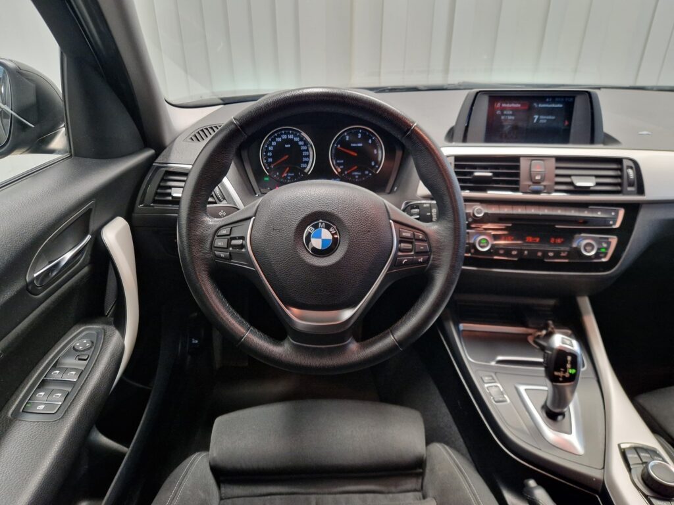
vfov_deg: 58.9
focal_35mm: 23
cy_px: 252
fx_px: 448
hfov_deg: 73.9
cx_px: 337
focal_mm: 5.4
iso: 640
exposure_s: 1/50
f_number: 1.8
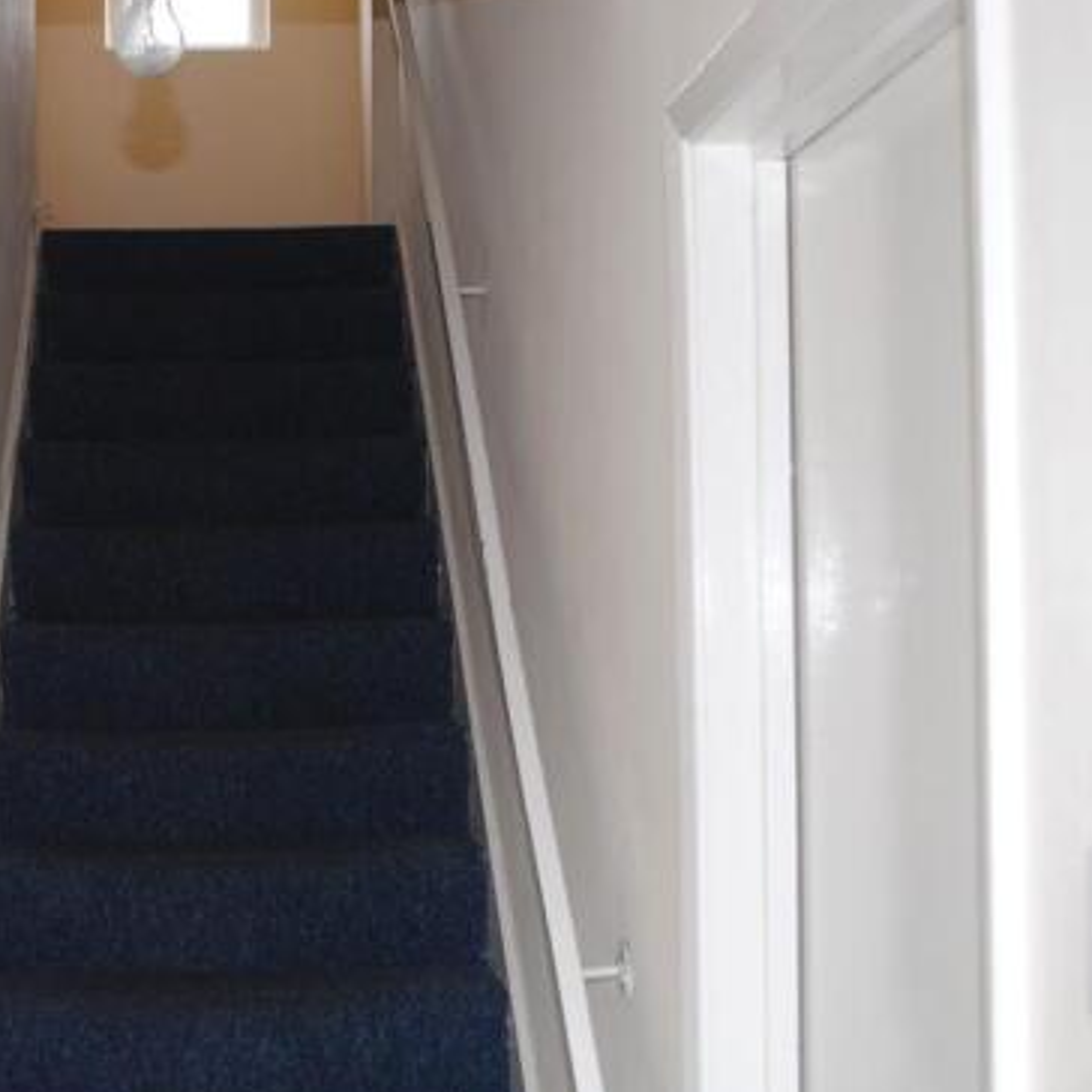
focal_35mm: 55
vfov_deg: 31.1
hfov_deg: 30.6
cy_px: 590
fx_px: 1963
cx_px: 296
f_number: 4
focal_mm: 24
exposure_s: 1/60
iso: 200
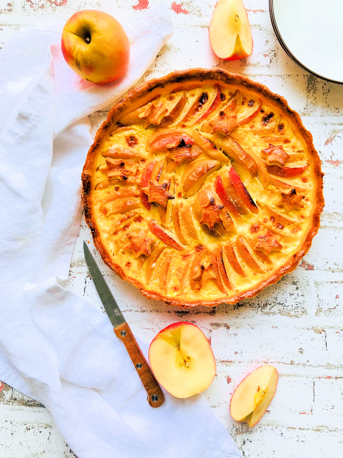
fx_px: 370
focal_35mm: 28
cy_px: 229
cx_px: 172
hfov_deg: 49.7
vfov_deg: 63.4
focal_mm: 3.99
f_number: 1.8
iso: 20
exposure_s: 1/216
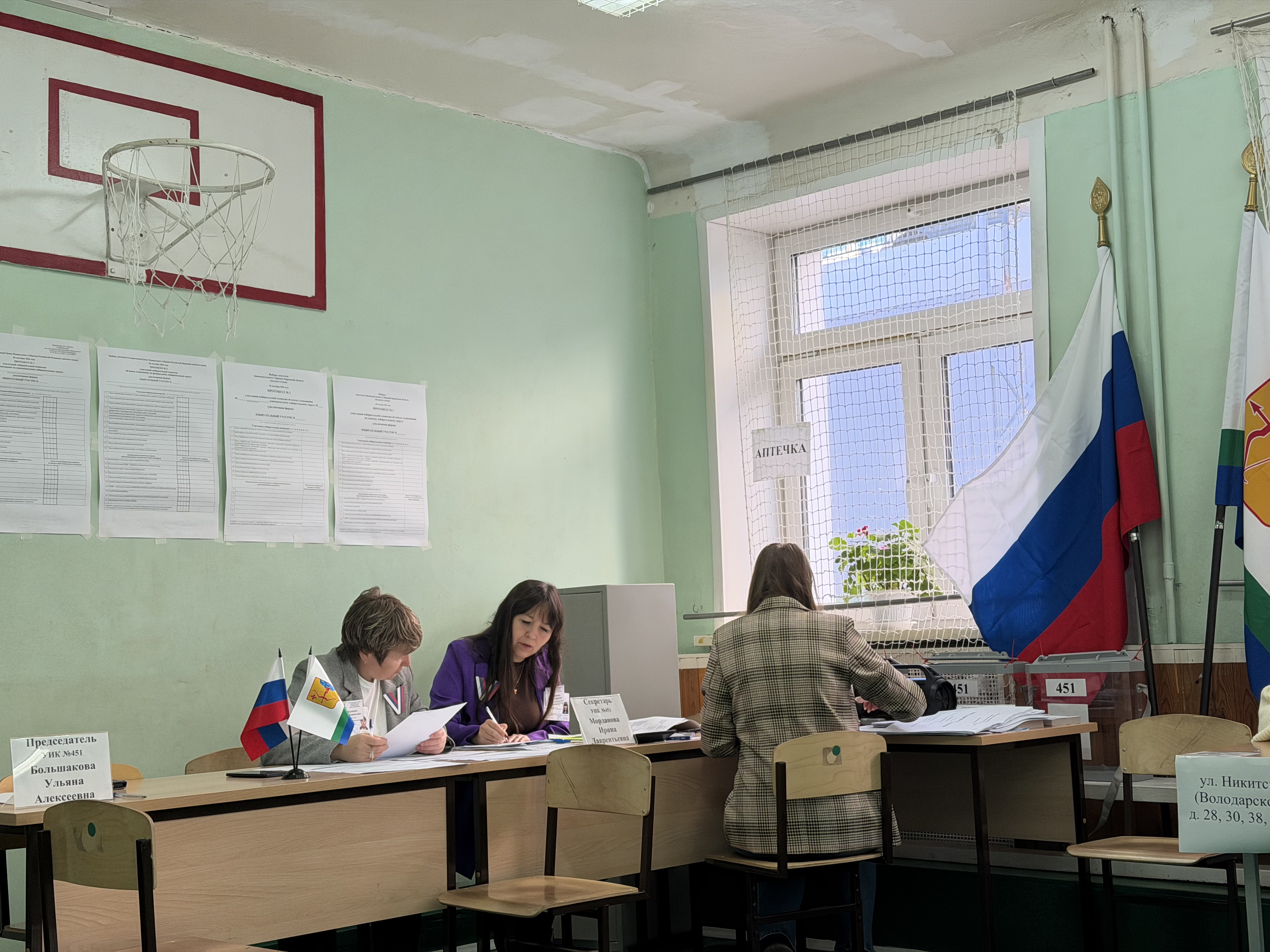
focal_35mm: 48
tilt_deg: +5.5
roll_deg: +1.8
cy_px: 476
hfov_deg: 39.7
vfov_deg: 30.3
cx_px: 635
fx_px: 1761
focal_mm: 6.76
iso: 80
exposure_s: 1/100
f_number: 1.78
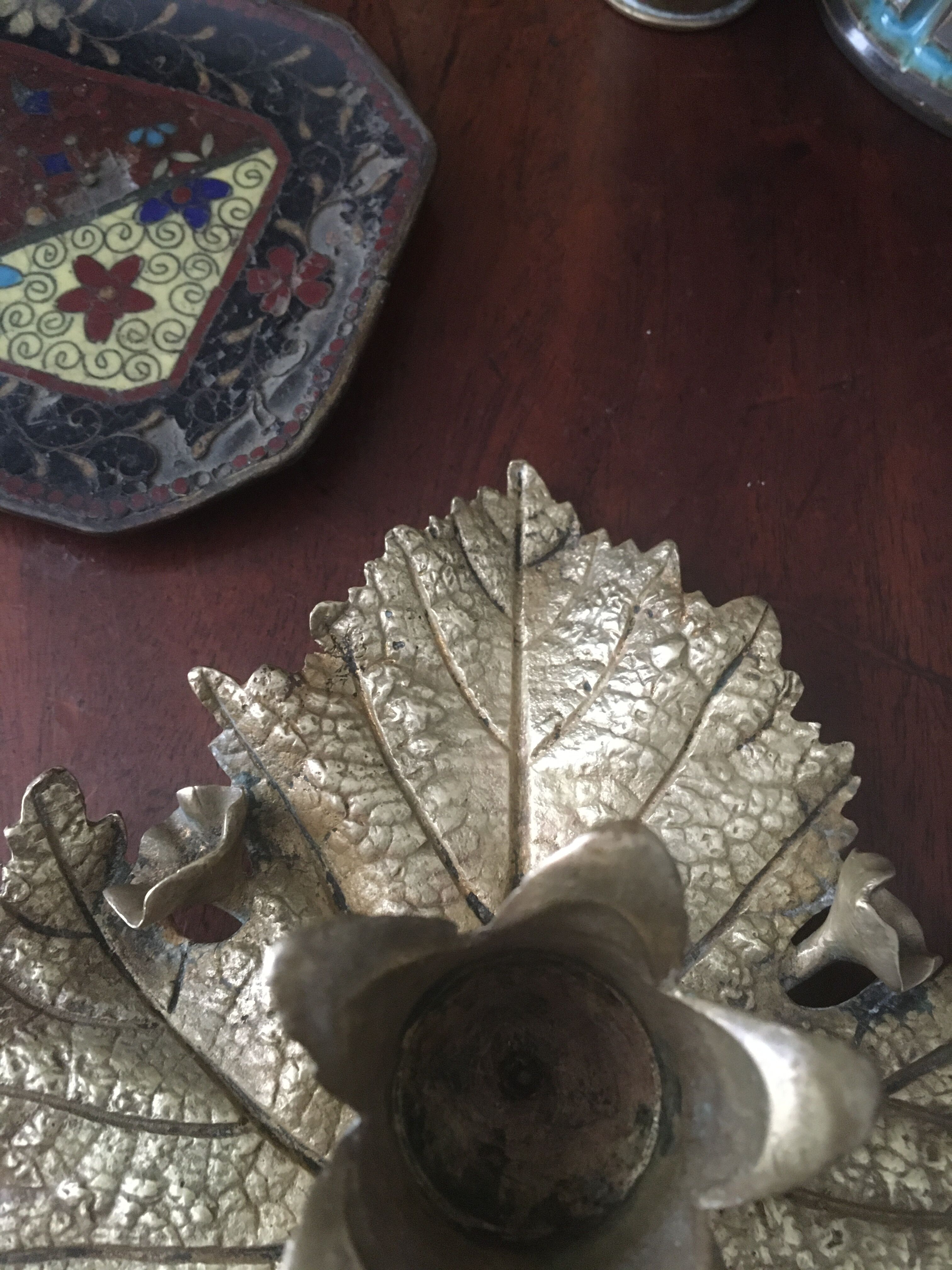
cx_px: 476
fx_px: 1063
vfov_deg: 61.7
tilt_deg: -72.5
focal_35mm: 29
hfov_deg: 48.2
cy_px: 635
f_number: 2.2
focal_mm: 4.15
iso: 400
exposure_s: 1/17
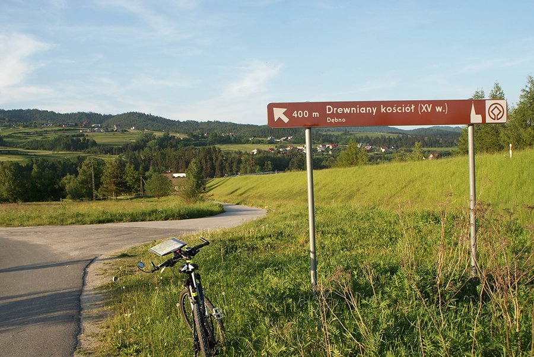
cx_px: 267
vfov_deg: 34.3
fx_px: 579
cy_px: 178
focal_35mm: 39
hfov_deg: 49.5
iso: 100
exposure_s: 1/100
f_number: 8
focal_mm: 26
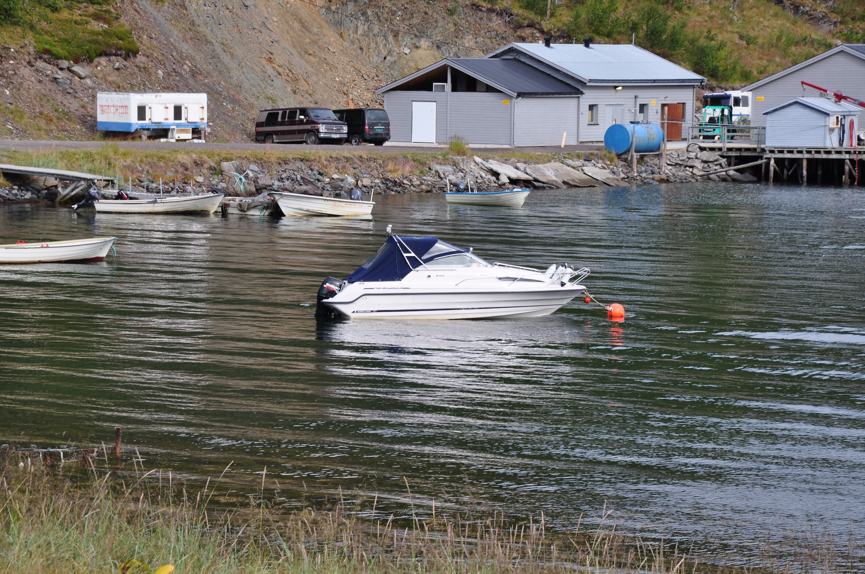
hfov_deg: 13.1
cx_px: 432
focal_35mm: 158
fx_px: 3780
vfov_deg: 8.7
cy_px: 287
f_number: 10
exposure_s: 1/200
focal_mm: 105
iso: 200
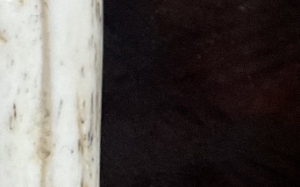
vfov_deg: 10.0
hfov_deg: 18.7
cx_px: -17
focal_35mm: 108
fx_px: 882
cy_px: -319
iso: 125
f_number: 1.8
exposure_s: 1/60
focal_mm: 3
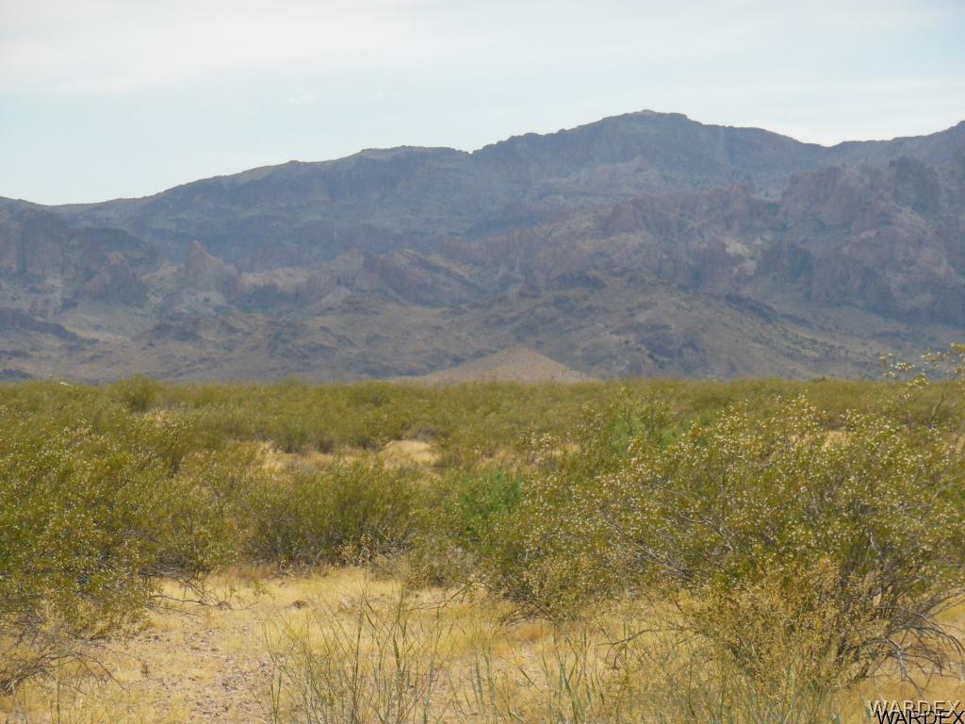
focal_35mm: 127
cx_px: 482
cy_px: 362
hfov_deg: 15.5
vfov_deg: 11.7
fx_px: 3540
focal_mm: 22.6
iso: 400
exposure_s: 1/640
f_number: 10
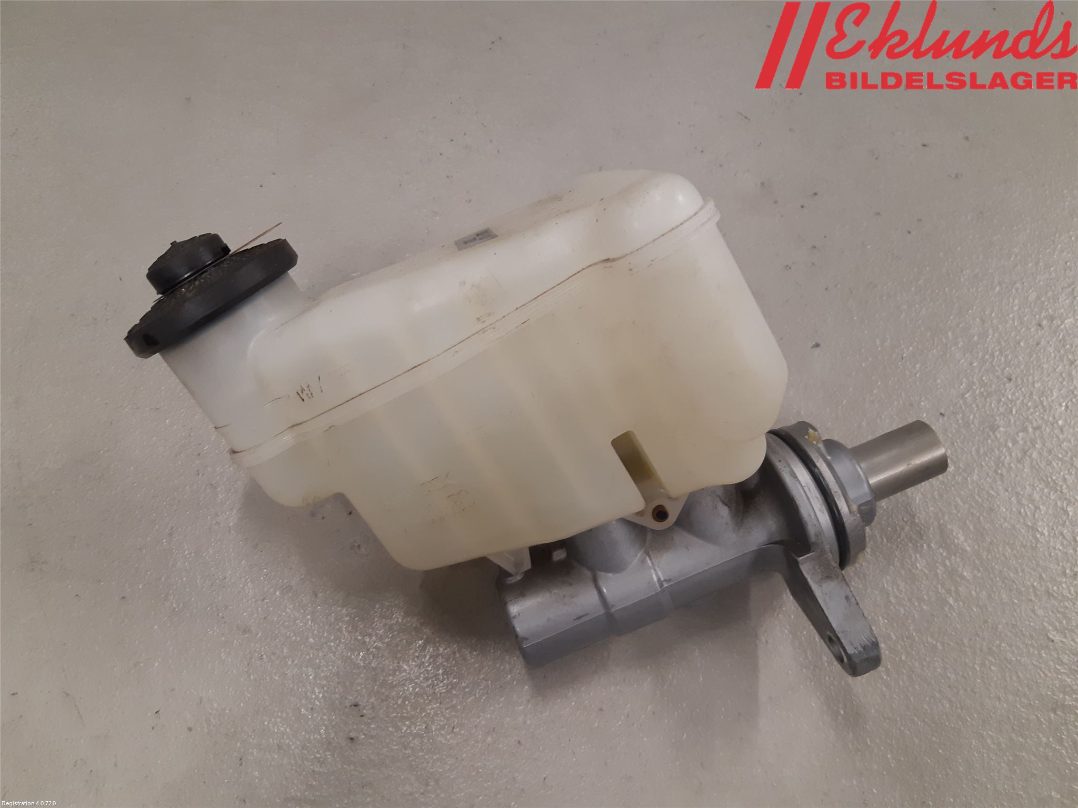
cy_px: 404
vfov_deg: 53.1
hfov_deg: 67.3
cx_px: 539
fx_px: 810
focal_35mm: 26
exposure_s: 1/50
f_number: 1.7
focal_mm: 3.93
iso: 125
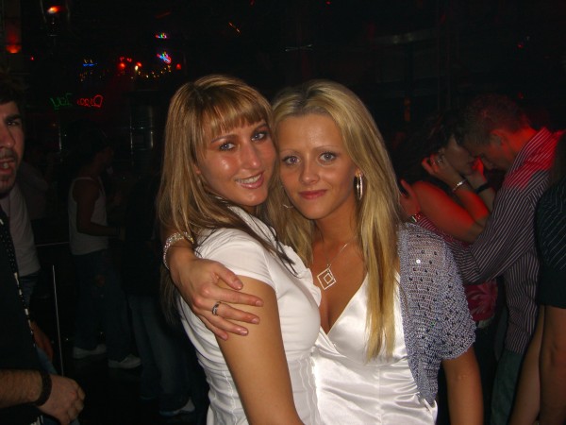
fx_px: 621
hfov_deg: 49.0
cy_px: 212
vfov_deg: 37.7
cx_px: 283
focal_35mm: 38
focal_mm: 7.9
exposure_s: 1/60
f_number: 2.8
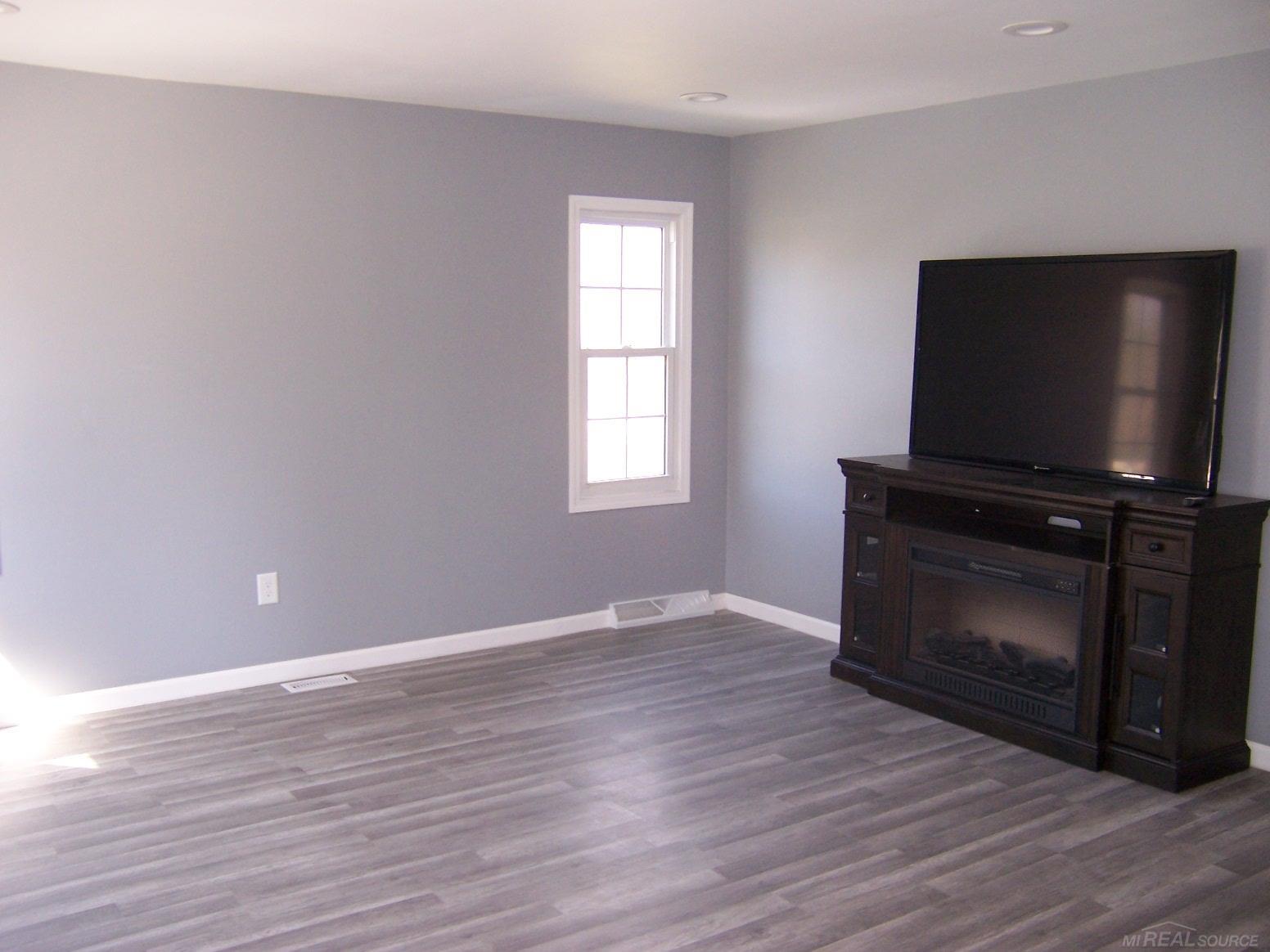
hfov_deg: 55.4
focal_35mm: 33
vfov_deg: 42.9
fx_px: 1211
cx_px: 635
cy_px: 476
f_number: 2.8
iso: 140
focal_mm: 5.5
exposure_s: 1/60
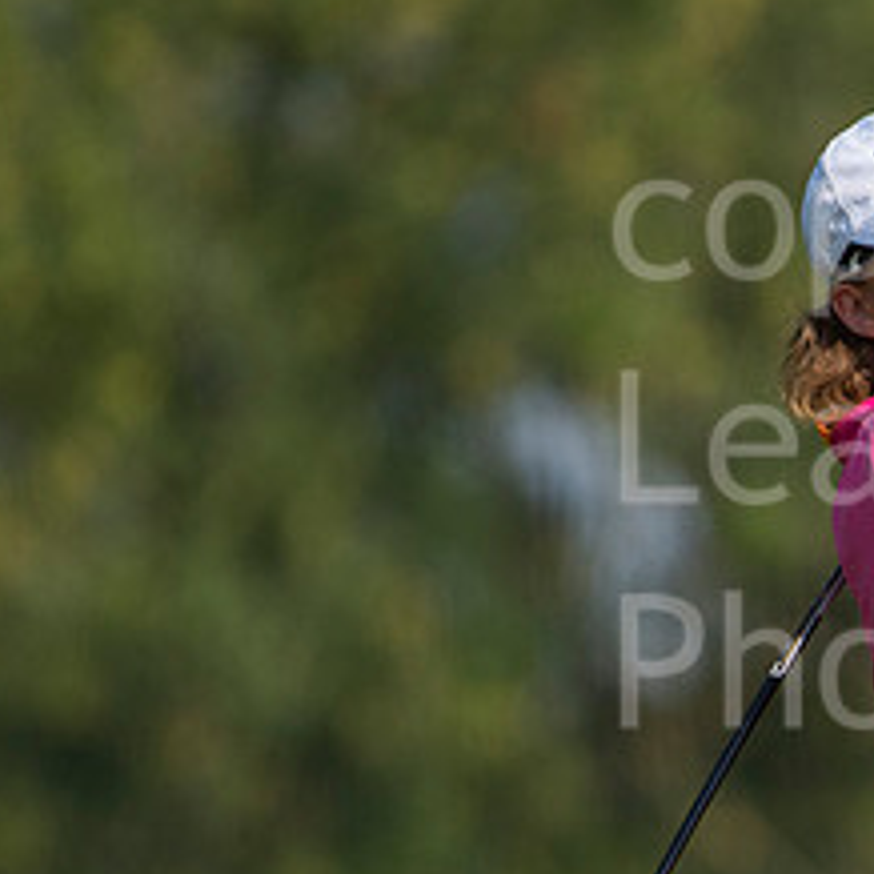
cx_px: 1139
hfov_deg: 1.0
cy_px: 475
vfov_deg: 1.0
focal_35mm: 1698
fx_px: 48504
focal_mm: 500
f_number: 5.6
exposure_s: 1/2000
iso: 400
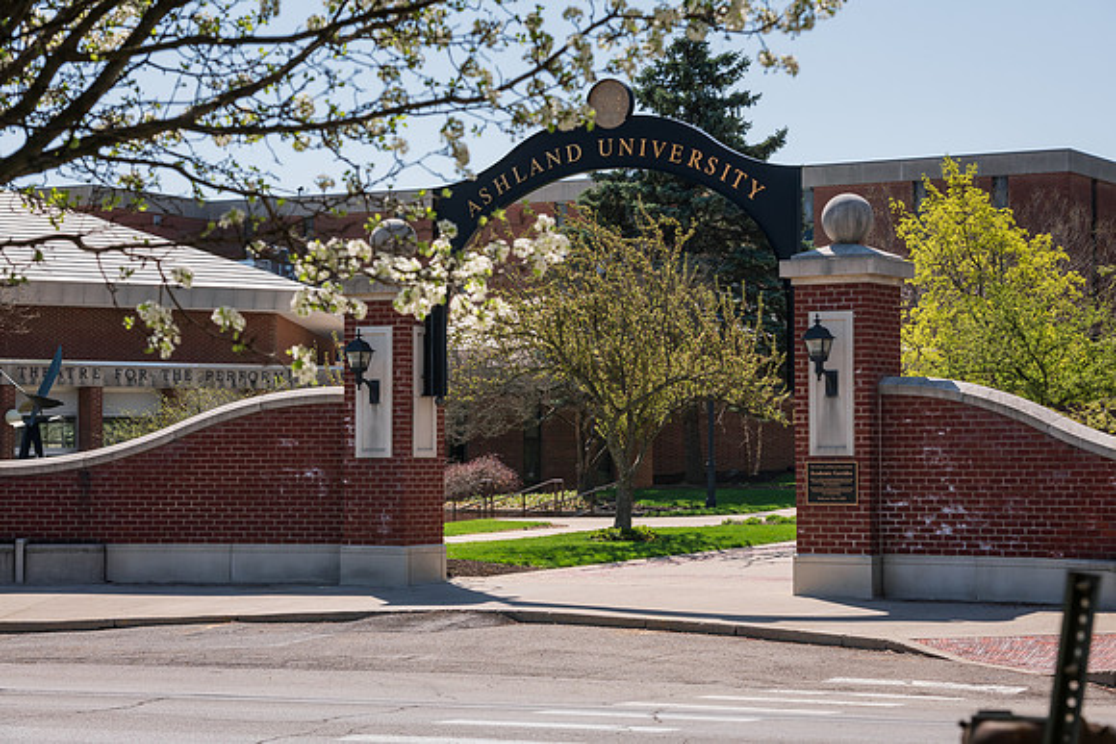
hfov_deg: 22.1
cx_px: 558
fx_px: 2853
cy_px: 372
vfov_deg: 14.9
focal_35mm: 92
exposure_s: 1/640
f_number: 8
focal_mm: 92
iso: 250
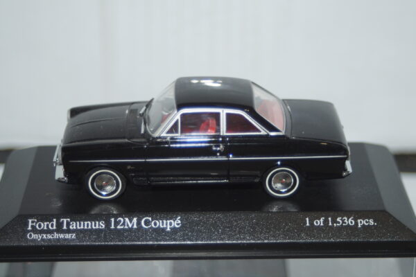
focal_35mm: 90
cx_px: 208
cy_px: 138
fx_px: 1040
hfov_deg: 22.6
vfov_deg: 15.2
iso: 250
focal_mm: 60
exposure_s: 1/80
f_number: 5.6
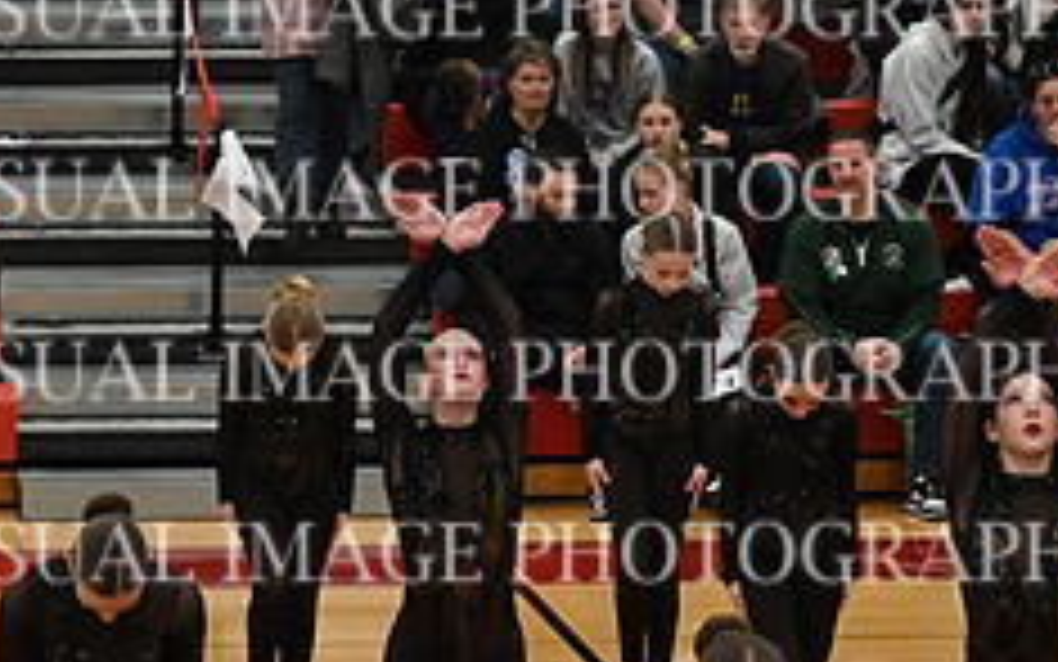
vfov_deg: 5.0
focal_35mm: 264
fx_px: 7614
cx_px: 486
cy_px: 462
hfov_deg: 7.9
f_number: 4
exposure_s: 1/400
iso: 3200
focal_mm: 70
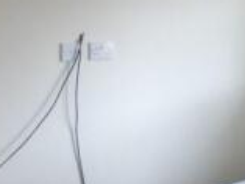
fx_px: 630
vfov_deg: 16.6
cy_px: 57
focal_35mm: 89
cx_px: 163
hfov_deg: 21.9
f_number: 3.3
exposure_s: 1/25
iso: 400
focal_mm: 4.3
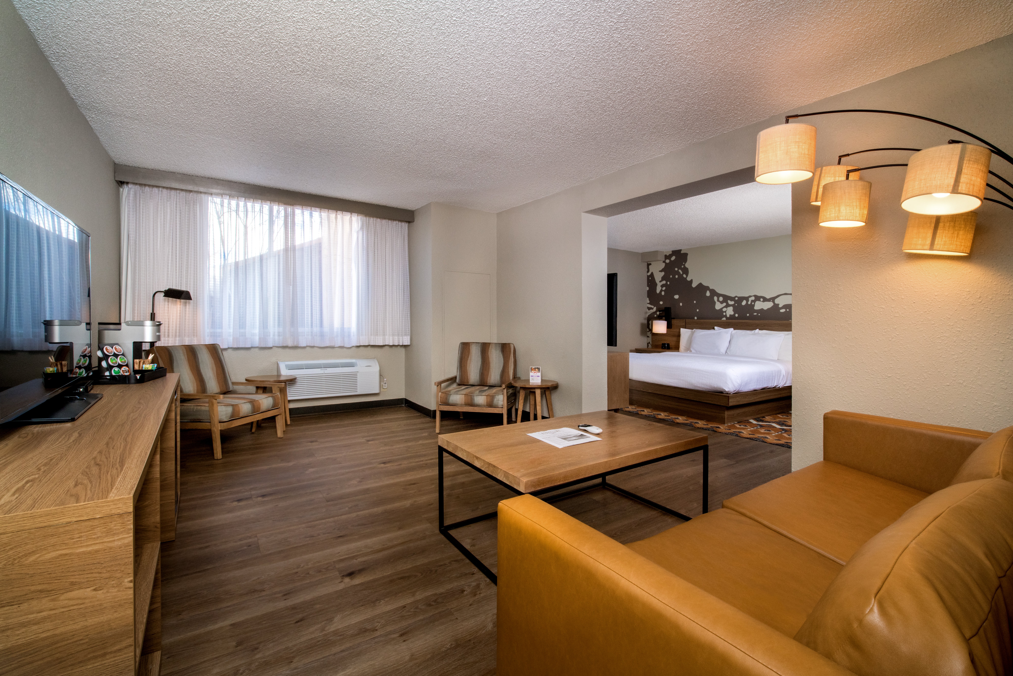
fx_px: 422
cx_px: 506
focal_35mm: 15
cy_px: 338
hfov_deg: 100.4
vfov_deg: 77.3
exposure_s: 1/30
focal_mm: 15
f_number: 22
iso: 400
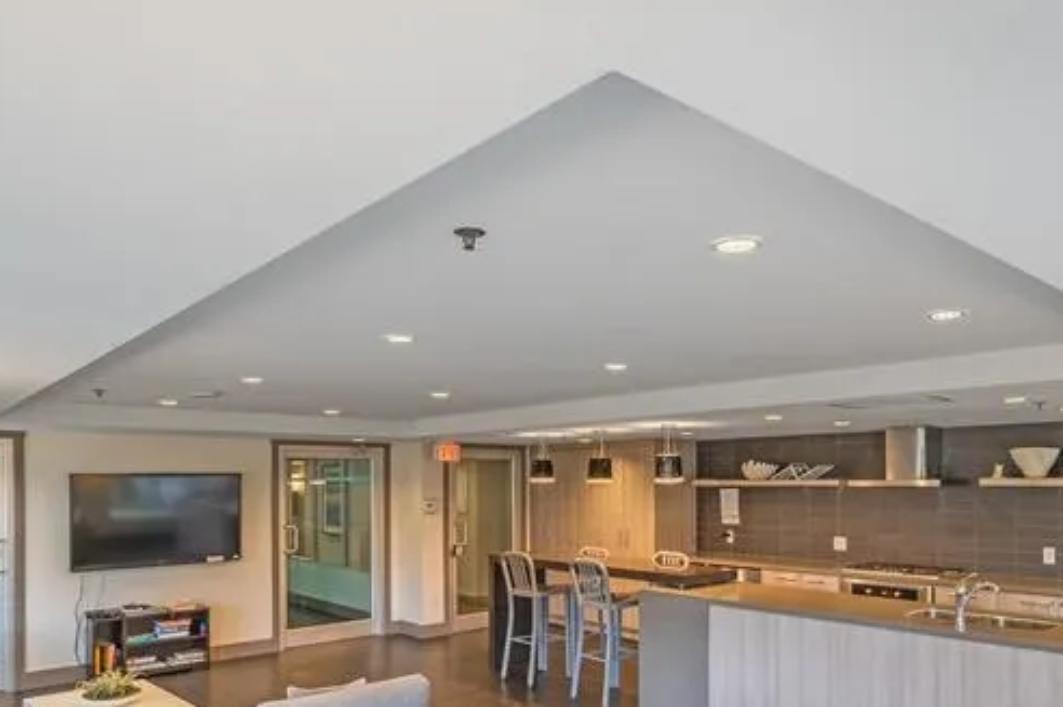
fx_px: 737
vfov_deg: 48.9
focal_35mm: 25
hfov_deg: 71.2
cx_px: 609
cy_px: 543
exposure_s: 1/30
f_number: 6.3
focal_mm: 12
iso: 200
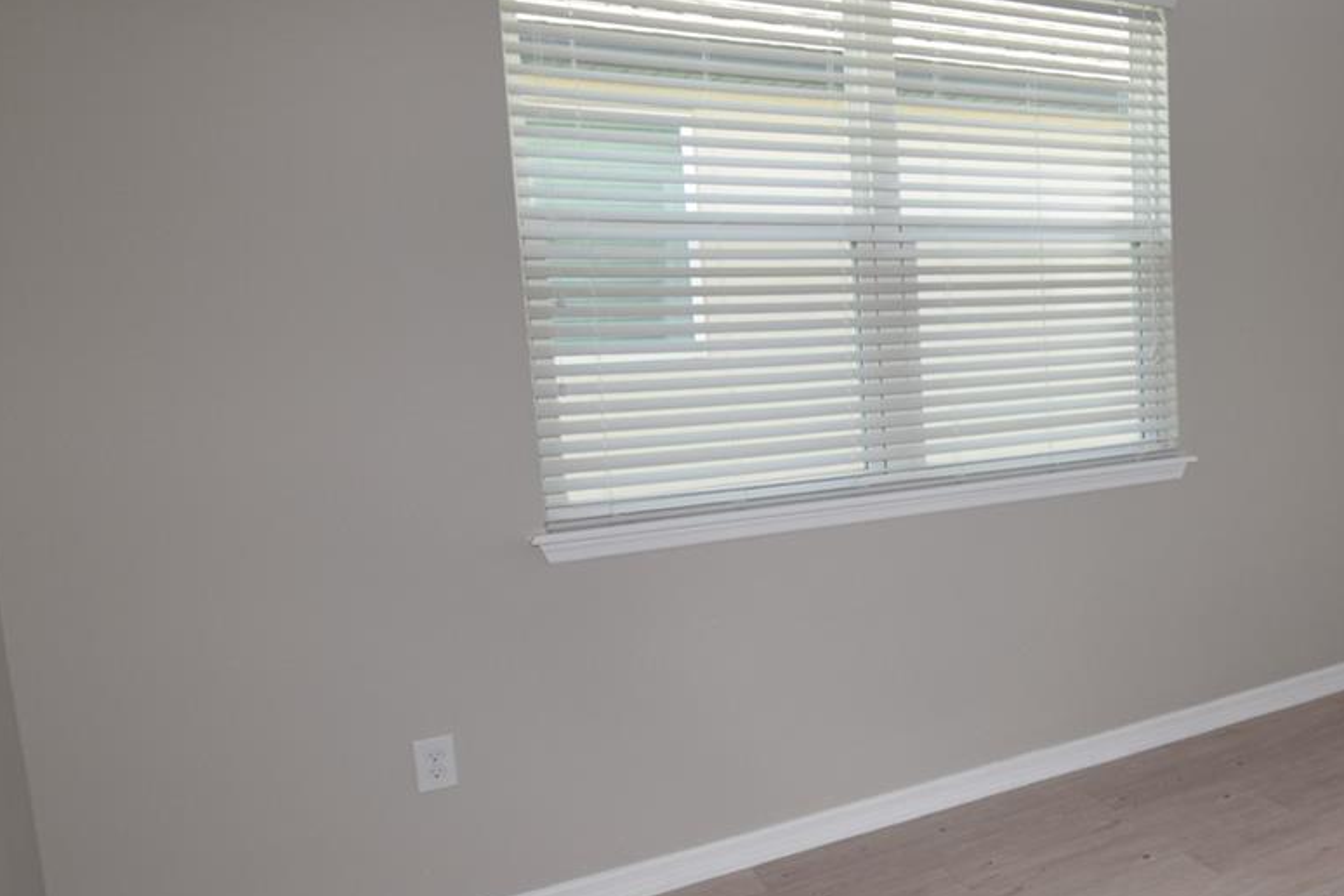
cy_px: 443
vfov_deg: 42.3
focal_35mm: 31
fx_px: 1157
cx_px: 1323
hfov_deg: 49.9
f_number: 5.6
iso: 320
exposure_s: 1/125
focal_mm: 10
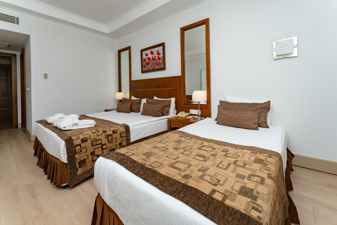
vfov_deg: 81.2
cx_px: 168
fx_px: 131
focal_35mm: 14
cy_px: 112
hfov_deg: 104.3
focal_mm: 14
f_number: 14
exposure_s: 1/100
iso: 200
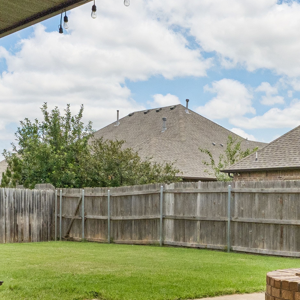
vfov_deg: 33.0
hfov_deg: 32.9
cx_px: 218
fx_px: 500
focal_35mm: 51
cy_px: 209
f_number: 8
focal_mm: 16
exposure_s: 1/4000
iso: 800
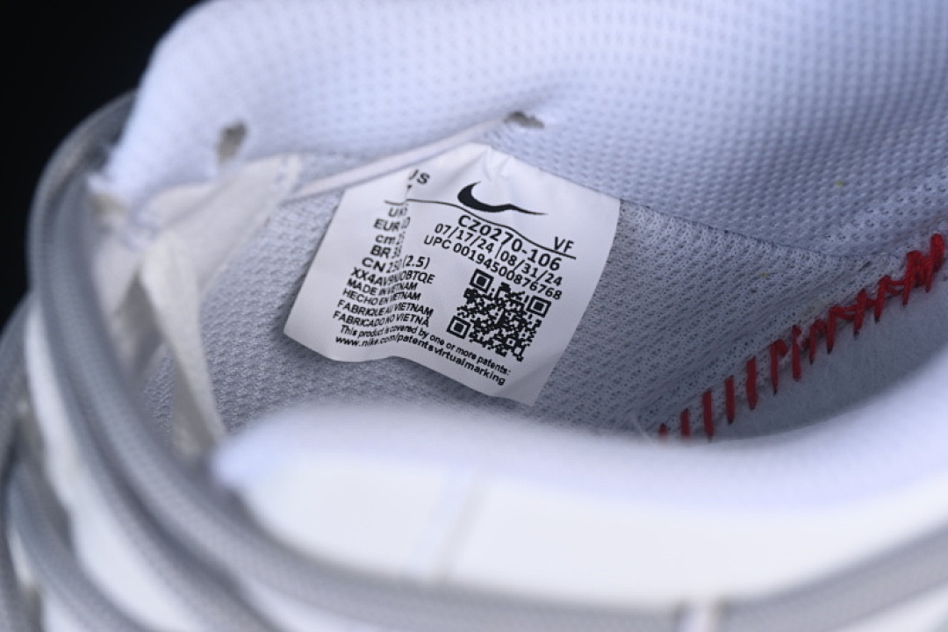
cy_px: 316
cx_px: 474
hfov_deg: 27.0
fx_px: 1975
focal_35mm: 75
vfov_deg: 18.2
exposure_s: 1/80
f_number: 7.1
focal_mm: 50
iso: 160
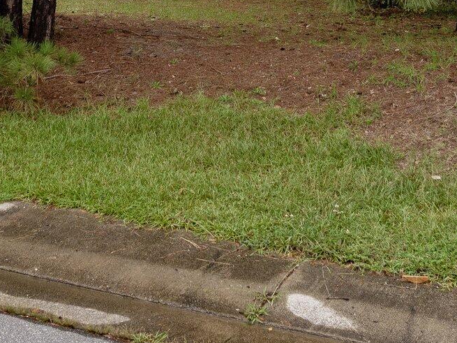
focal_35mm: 75
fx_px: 990
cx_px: 207
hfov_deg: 26.0
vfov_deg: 18.6
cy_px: -63
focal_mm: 12.29
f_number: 2.8
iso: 280
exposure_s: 1/15
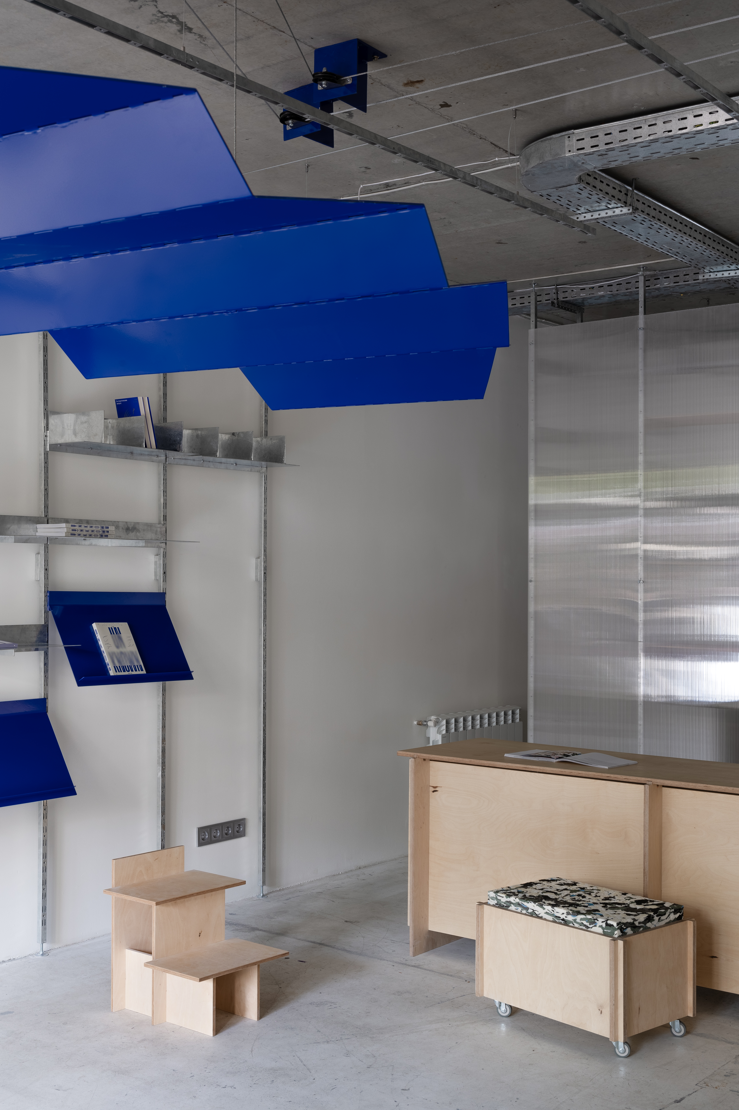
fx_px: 1264
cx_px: 370
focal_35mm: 41
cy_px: 555
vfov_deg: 47.4
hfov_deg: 32.6
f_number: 13
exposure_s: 1/4
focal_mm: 41
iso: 200
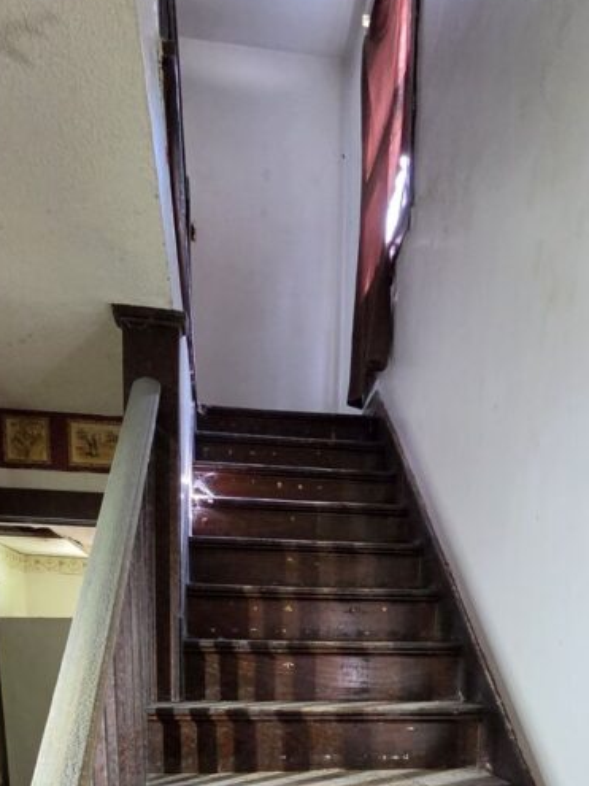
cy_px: 773
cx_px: 337
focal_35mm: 28
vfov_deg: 51.8
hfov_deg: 49.6
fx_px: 636
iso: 640
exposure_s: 1/62.5
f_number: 2.2
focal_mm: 2.2
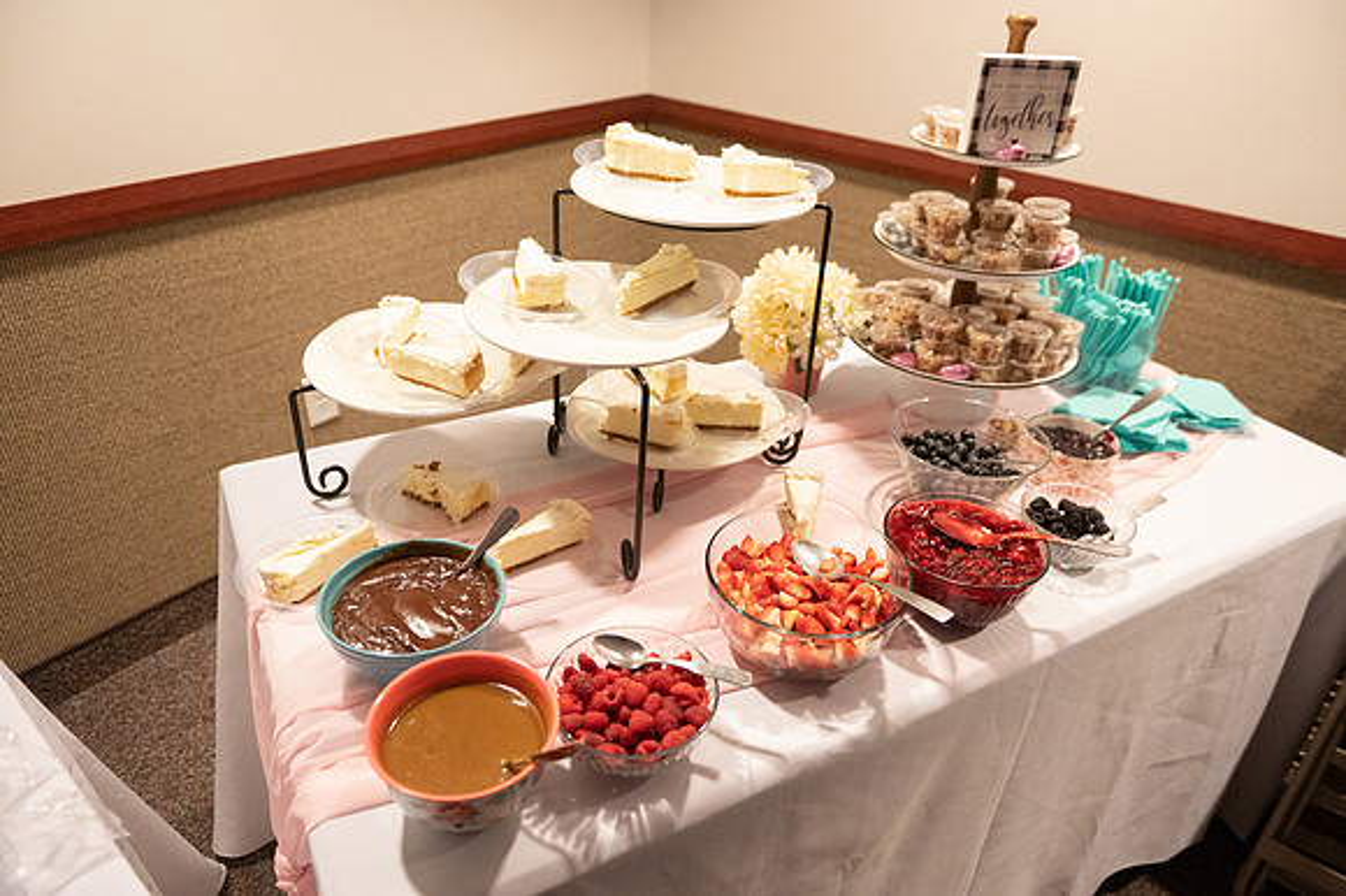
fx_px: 897
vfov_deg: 53.1
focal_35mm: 24
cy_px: 448
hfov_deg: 73.8
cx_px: 673
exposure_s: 1/400
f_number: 3.5
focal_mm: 24
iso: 10000
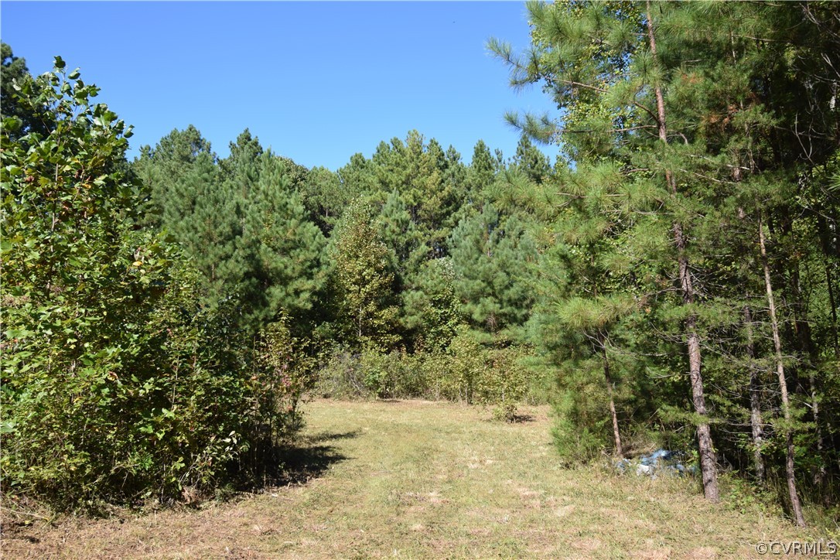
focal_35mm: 30
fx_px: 700
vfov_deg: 43.6
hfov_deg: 61.9
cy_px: 280
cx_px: 420
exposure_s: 1/250
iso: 200
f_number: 8
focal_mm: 20
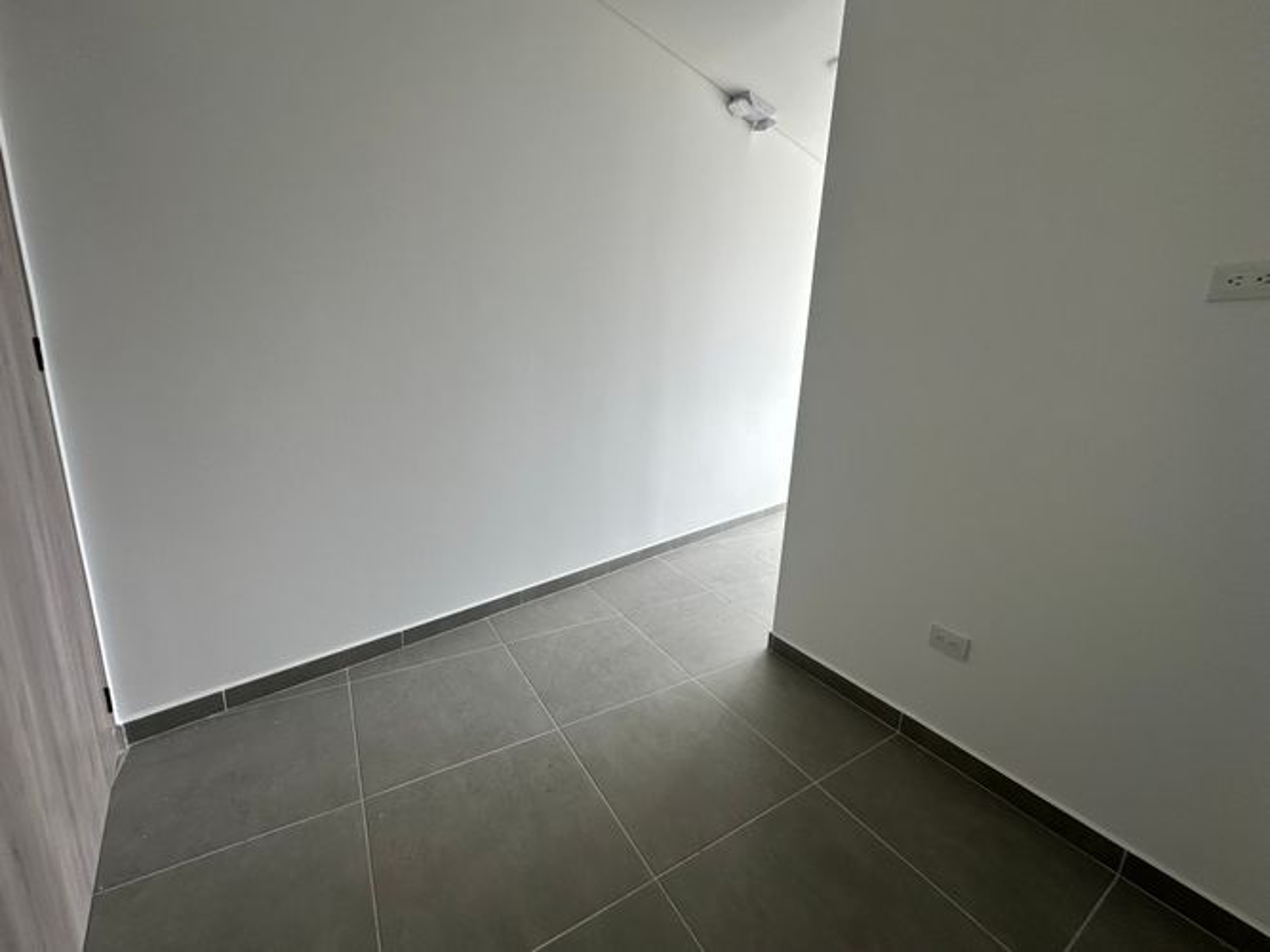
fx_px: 514
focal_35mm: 14
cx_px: 635
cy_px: 476
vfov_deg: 85.7
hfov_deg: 102.1
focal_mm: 2.22
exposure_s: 1/99
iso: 80
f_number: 2.2
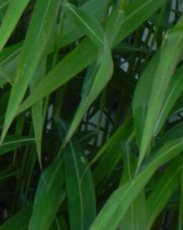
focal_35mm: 320
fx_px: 2171
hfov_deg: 4.8
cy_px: -37
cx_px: -46
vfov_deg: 6.0
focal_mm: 20.8
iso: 160
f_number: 4.5
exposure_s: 1/5
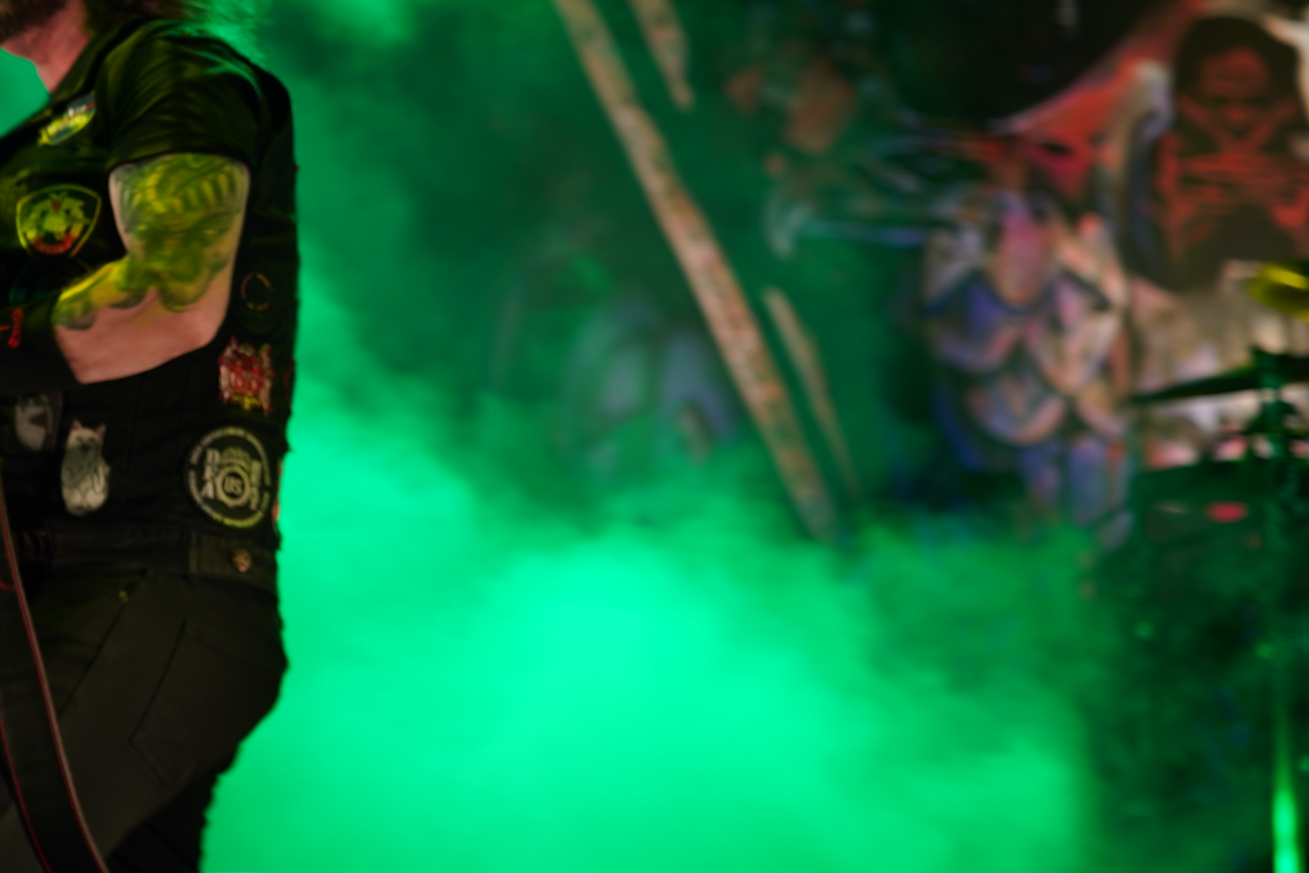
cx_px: 449
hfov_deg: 13.2
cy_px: 338
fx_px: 5636
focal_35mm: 155
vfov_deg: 8.9
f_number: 4
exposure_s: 1/80
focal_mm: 105
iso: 200
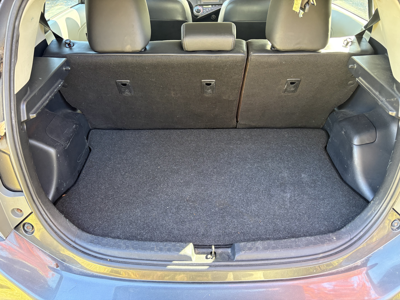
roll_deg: +3.8
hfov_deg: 67.3
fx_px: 300
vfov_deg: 53.1
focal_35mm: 26
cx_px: 200
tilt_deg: -35.7
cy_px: 150
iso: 250
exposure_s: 1/60
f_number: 1.6
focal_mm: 5.96
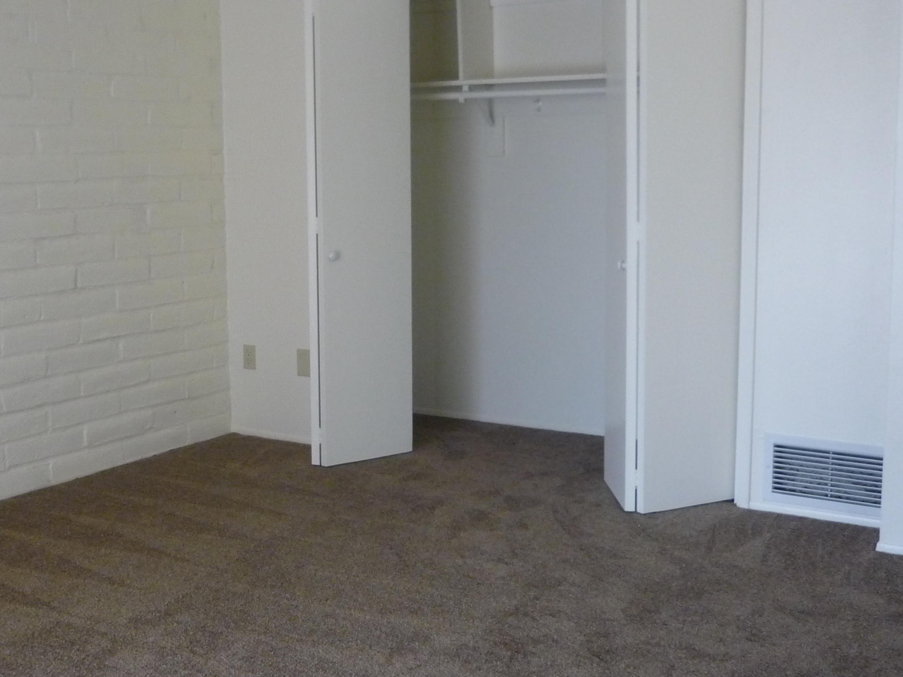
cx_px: 306
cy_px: 312
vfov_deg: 31.5
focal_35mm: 46
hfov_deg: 40.8
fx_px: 1200
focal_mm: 5.5
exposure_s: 1/30
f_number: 2.8
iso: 320
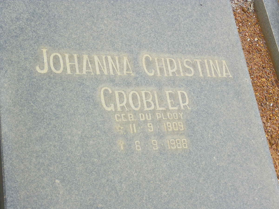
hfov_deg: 39.7
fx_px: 387
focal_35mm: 48
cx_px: 140
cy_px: 104
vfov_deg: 30.3
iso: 64
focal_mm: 8.5
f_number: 4.5
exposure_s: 1/160
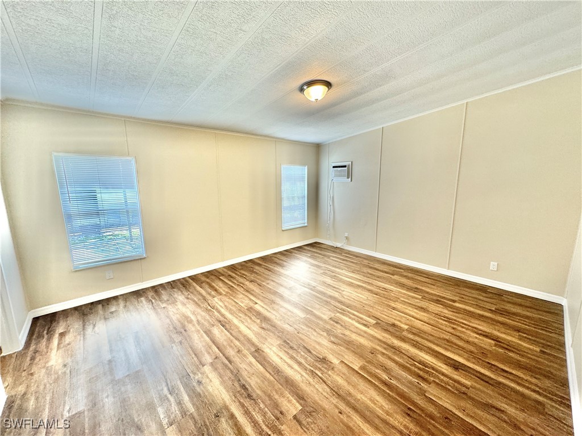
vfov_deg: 85.7
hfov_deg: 102.1
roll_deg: -0.3
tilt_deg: -11.0
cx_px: 291
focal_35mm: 14
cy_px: 218
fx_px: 235
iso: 160
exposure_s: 1/60
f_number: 2.2
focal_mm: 2.22
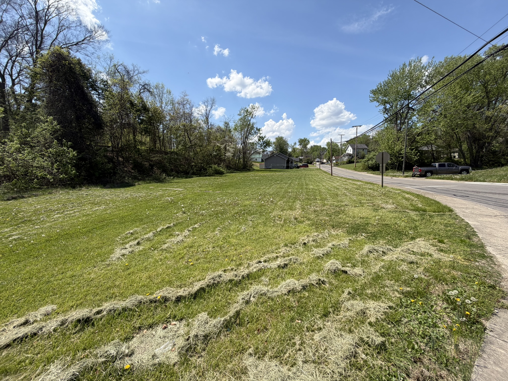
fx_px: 205
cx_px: 254
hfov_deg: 102.1
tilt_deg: -5.5
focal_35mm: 14
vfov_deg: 85.7
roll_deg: +0.3
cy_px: 190
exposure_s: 1/770
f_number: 2.2
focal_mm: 2.22
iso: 20
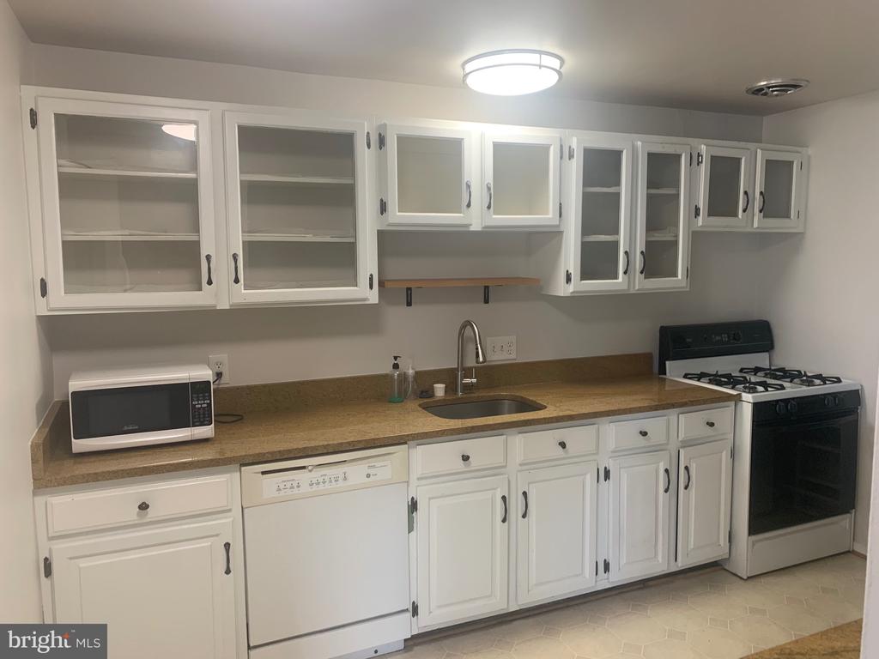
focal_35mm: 26
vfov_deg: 53.1
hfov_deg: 67.3
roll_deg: +0.0
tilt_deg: -3.9
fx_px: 660
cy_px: 330
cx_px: 440
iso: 80
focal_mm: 4.25
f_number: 1.8
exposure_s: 1/60
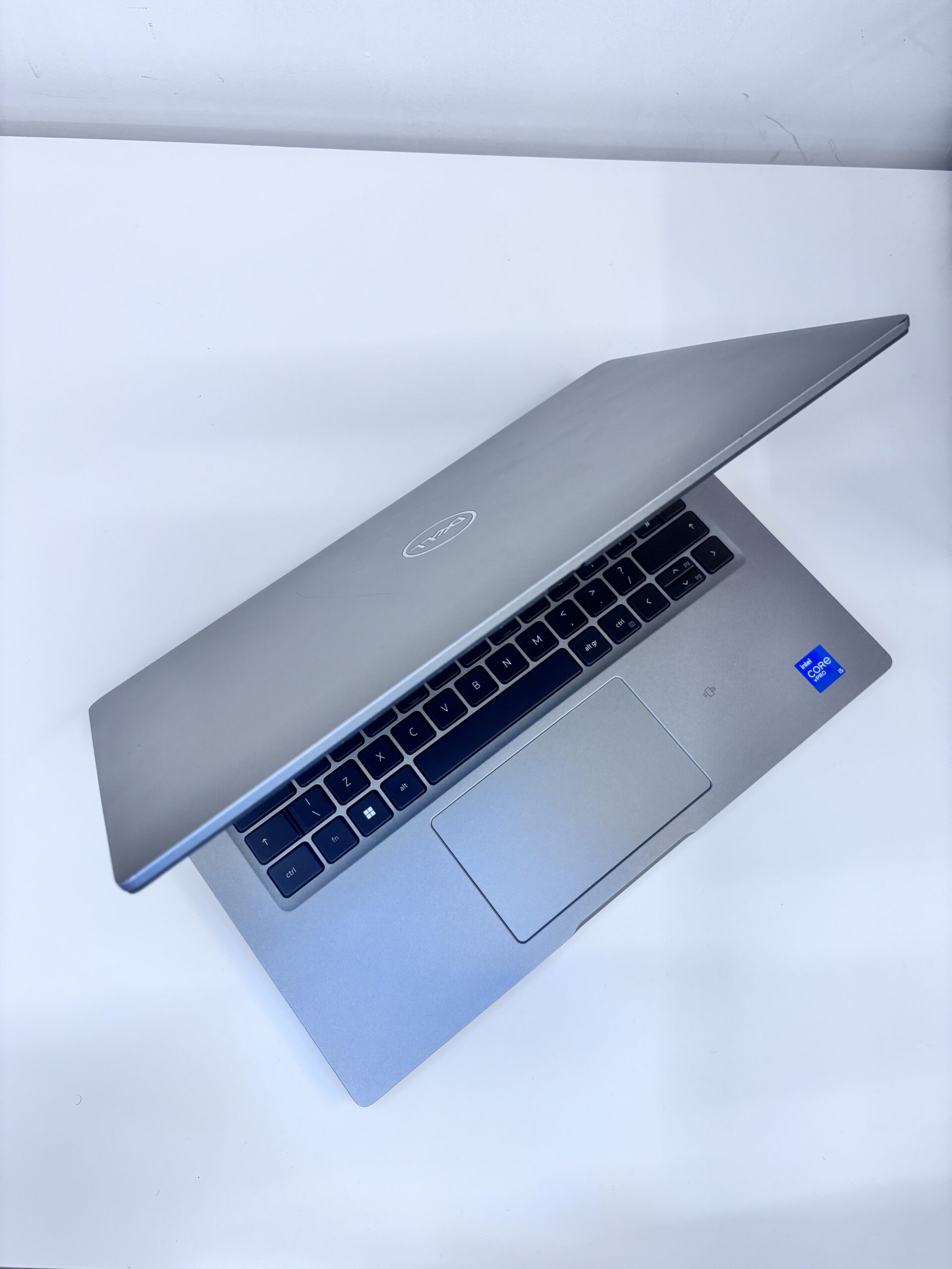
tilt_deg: -69.1
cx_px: 476
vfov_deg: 67.3
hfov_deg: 53.1
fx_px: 953
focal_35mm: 26
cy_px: 634
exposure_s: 1/100
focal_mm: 5.96
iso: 80
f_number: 1.6
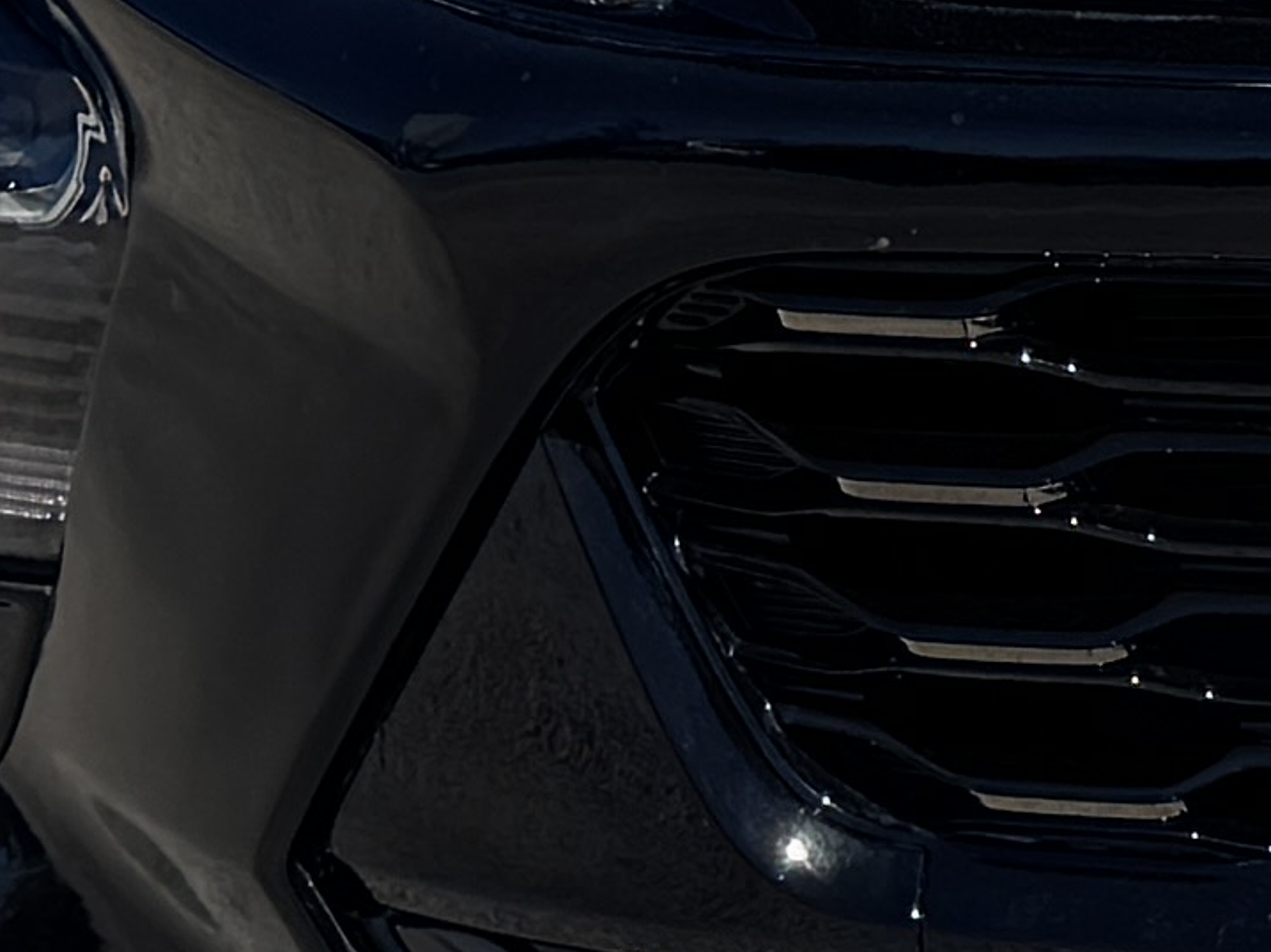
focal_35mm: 191
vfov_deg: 7.5
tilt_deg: -7.1
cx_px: 2289
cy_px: -957
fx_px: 7011
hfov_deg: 9.8
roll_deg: +0.1
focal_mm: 6.76
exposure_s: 1/5348
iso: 80
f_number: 1.78
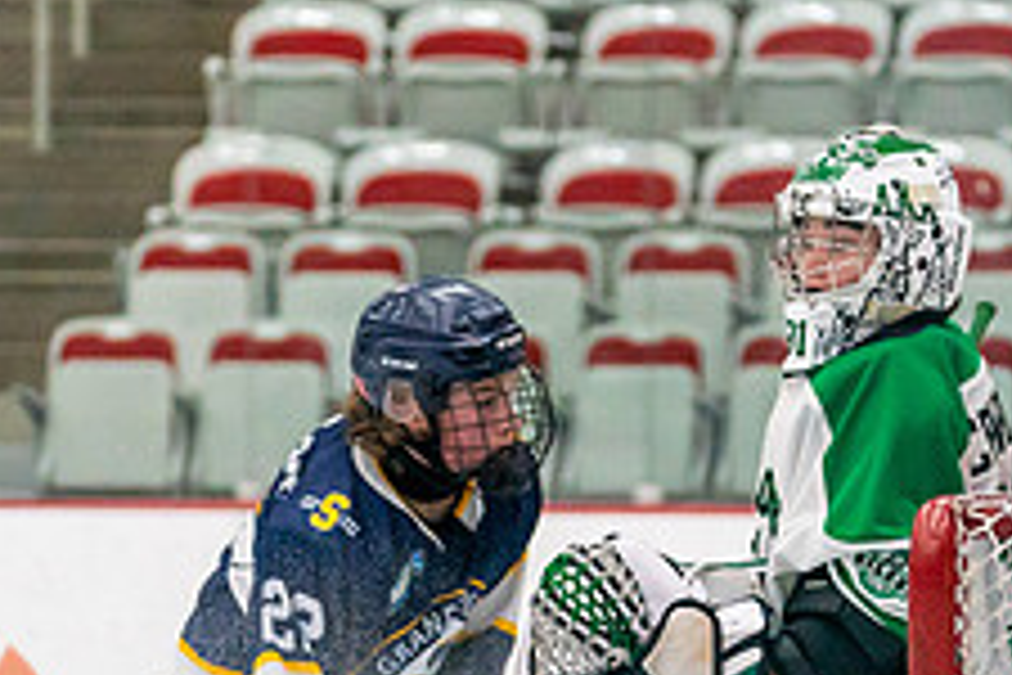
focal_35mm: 327
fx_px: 9192
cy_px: 902
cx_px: 622
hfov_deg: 6.3
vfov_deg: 4.2
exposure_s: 1/1250
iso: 3200
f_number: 2.8
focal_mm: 100
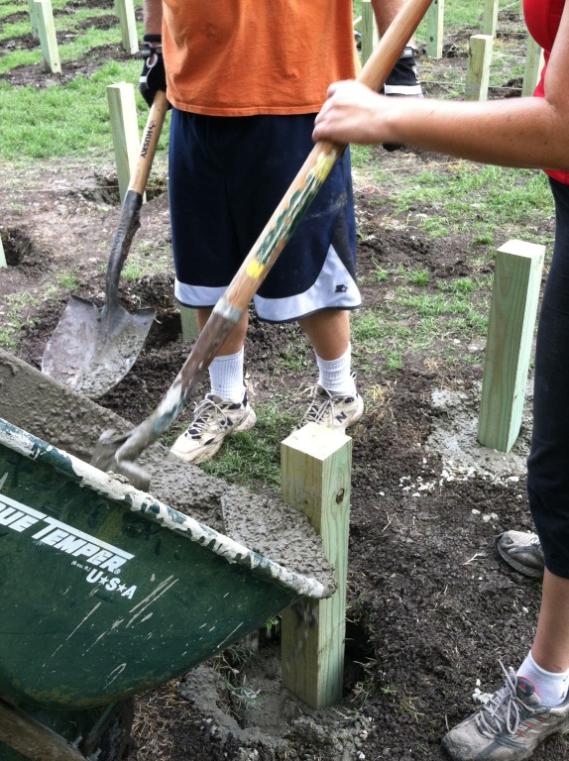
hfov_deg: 36.7
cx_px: 286
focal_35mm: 39
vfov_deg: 47.9
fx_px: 857
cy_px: 369
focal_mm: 3.85
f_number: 2.8
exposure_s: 1/120
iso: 80
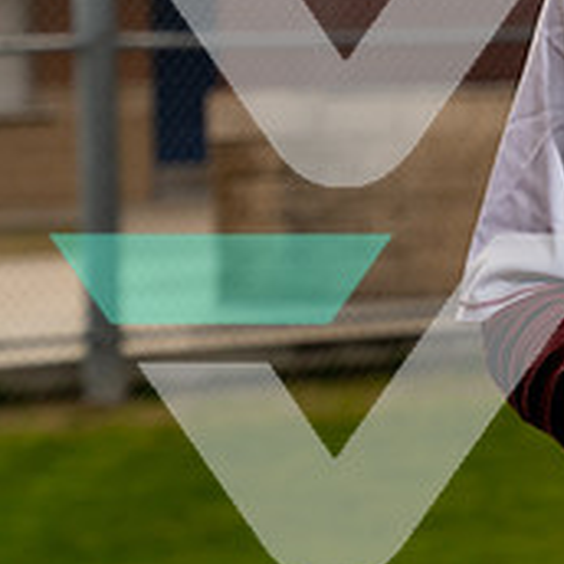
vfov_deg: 8.9
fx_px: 3595
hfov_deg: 8.7
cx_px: 895
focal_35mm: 195
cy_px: 11
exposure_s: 1/250
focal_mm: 68
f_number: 5
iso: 100
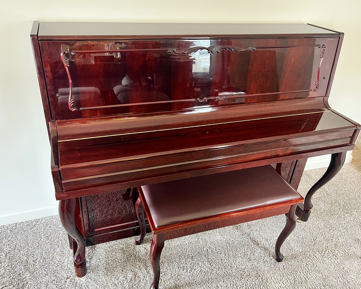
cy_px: 149
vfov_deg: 51.5
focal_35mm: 28
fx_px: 299
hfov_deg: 62.2
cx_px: 181
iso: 400
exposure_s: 1/60
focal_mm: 5.7
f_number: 1.5
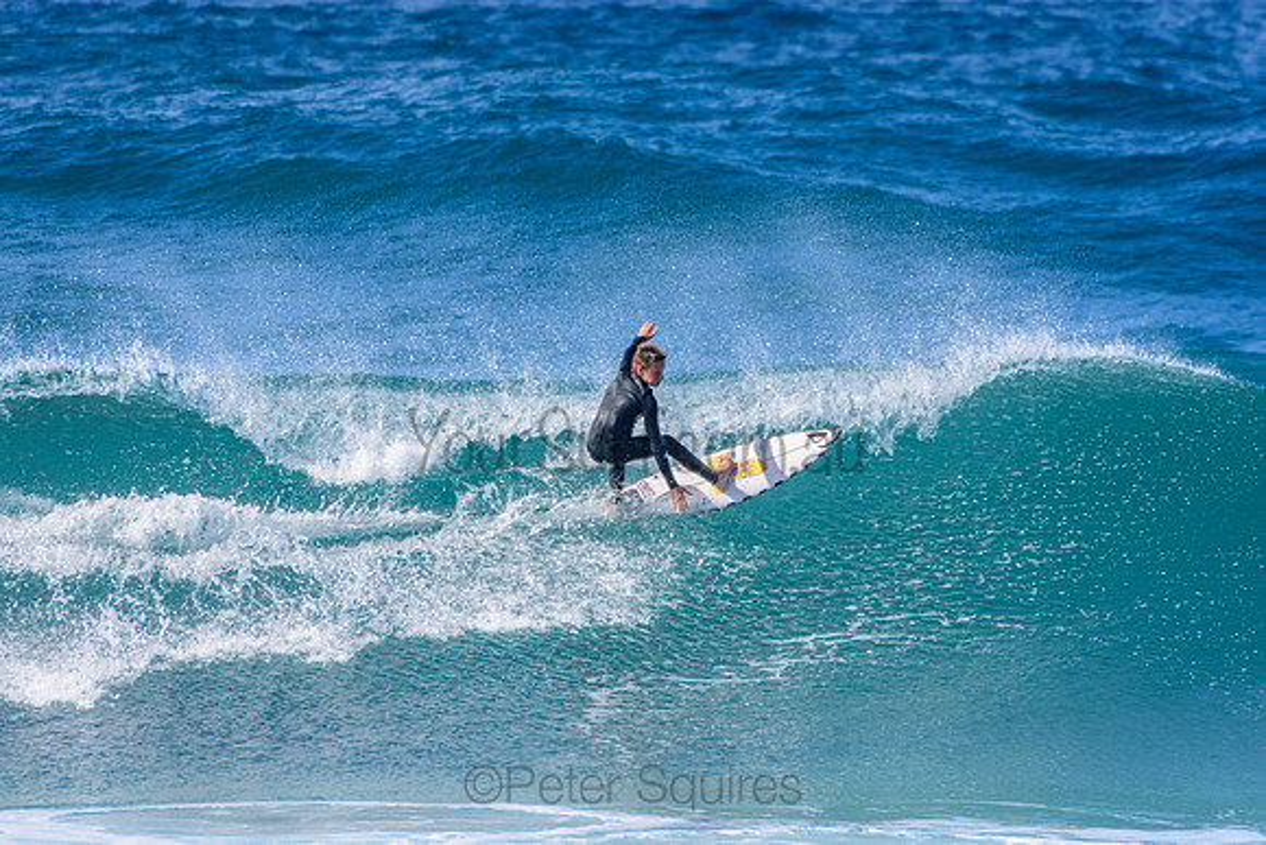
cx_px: 633
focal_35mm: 750
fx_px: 26380
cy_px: 422
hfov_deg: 2.7
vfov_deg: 1.8
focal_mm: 500
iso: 400
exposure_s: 1/2000
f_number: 5.6
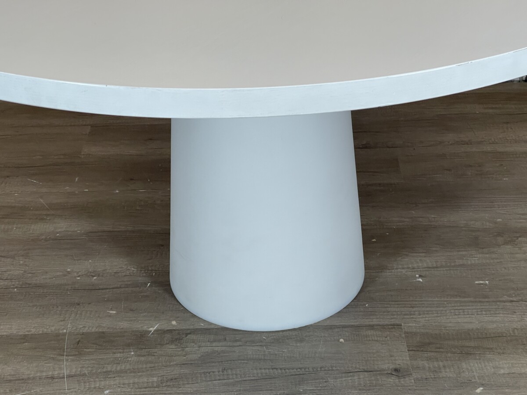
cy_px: 198
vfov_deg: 22.9
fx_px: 974
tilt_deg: -30.6
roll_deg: +2.6
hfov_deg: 30.3
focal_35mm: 64
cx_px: 264
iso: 125
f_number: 2.2
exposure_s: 1/100
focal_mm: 7.5
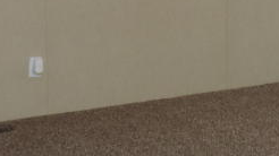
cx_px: 212
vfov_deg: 10.9
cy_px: -16
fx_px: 806
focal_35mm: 109
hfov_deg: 19.5
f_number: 3
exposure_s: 1/30
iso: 200
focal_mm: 4.3
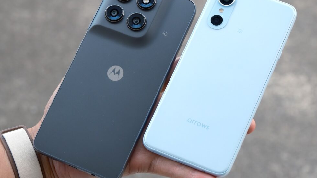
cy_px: 79
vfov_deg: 12.2
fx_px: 832
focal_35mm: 99
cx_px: 173
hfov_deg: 21.6
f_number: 5.6
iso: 320
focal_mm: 51.4
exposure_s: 1/125
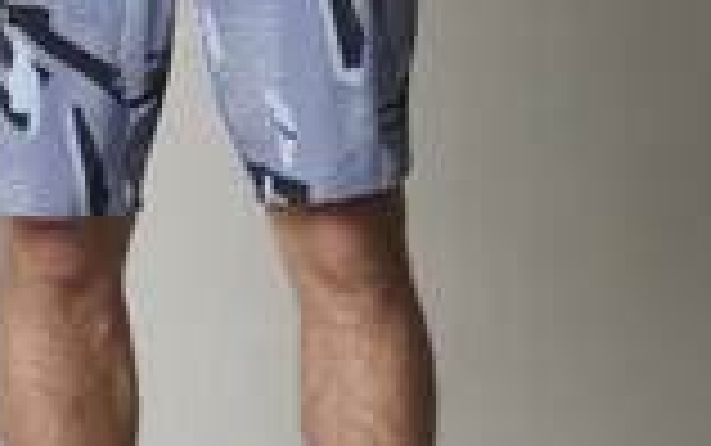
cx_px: 189
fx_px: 5837
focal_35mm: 301
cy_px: -275
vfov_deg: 4.3
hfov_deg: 7.0
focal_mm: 85
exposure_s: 1/125
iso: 100
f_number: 8
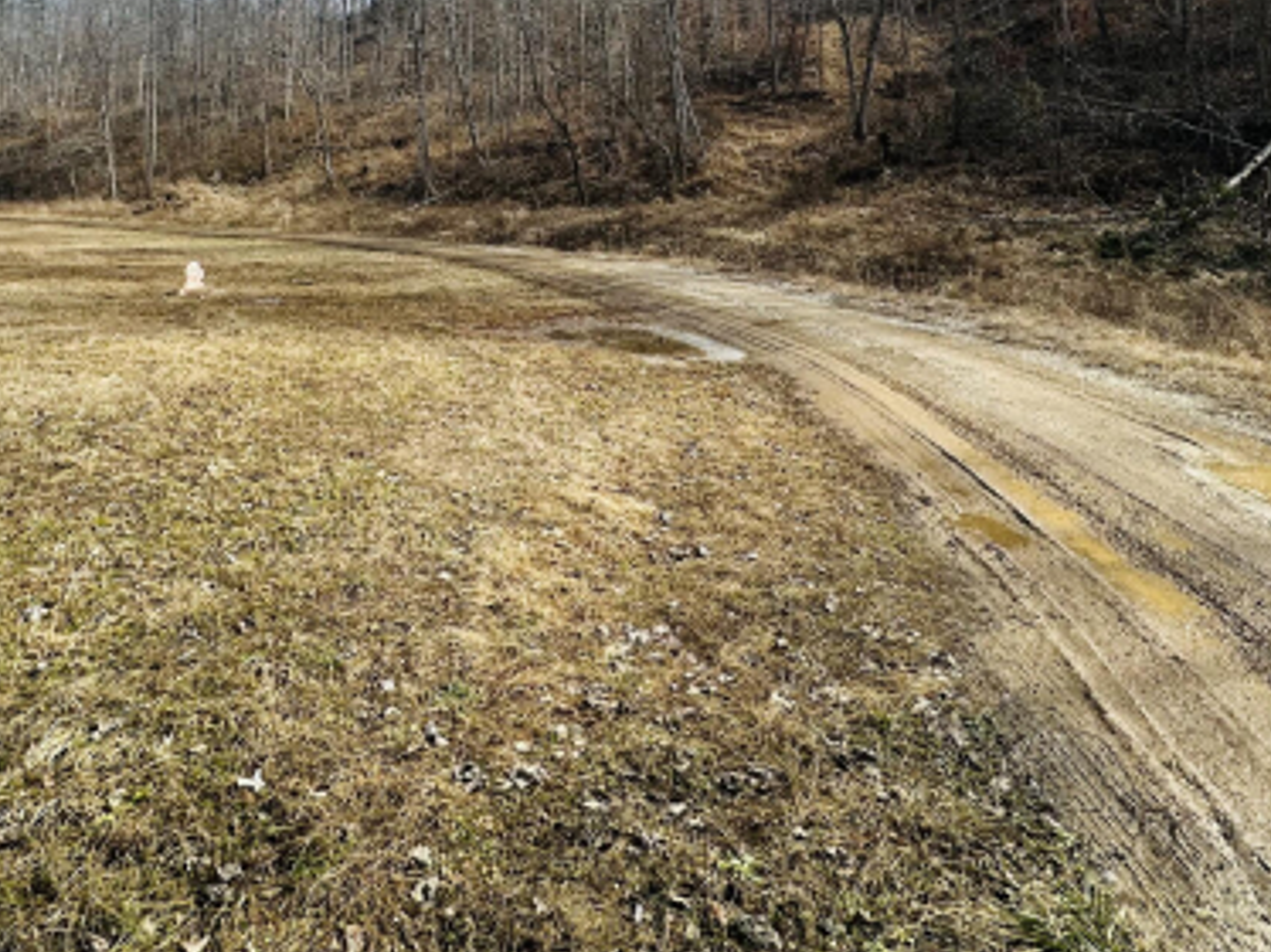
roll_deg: -0.8
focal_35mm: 25
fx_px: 917
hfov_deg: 69.3
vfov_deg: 49.8
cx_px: 586
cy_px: 126
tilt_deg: +4.9
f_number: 2.2
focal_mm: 2.22
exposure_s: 1/1171
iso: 40
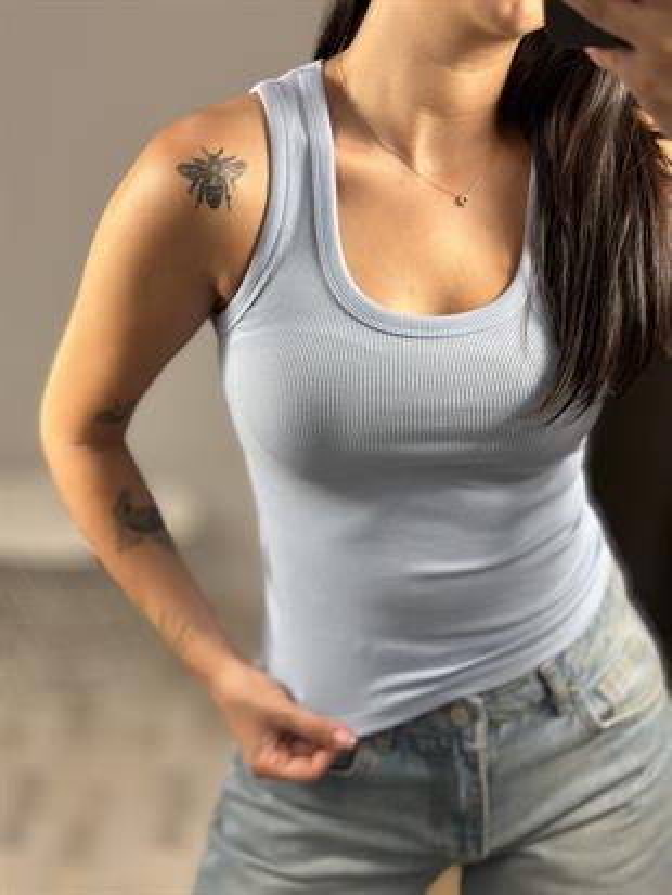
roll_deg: +1.4
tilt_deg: -39.0
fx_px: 1242
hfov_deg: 30.3
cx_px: 336
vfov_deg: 39.6
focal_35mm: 48
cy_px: 448
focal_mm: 6.86
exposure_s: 1/100
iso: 100
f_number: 1.78
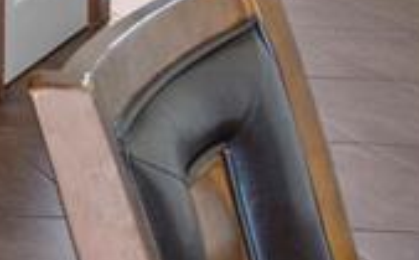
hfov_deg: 12.1
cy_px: -381
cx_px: -776
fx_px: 1129
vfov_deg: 10.9
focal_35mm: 99
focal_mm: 16
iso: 400
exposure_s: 1/2.5
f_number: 8
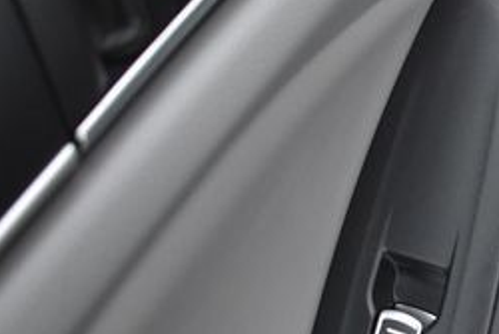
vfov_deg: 19.7
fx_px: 957
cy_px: 225
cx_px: 537
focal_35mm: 69
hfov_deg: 27.0
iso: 1600
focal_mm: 18
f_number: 3.5
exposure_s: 1/125
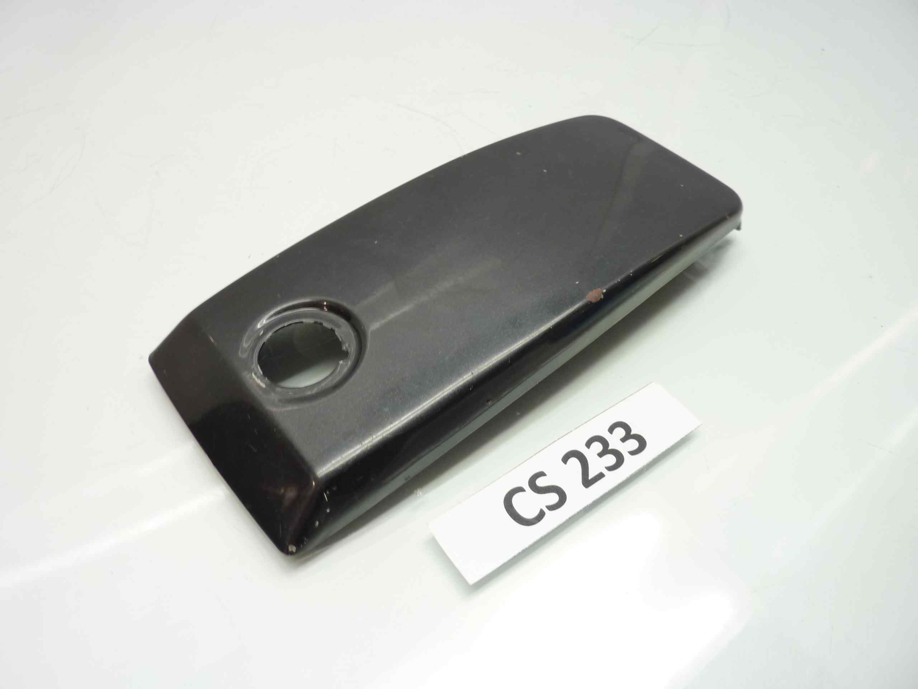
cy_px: 344
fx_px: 663
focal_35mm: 25
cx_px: 459
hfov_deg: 69.4
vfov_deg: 54.9
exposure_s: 1/13
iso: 125
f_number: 3.3
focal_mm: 4.1
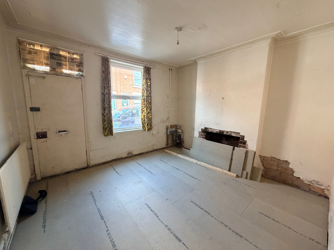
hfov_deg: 102.1
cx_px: 167
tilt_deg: -9.3
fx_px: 135
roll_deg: -1.0
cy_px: 125
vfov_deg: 85.7
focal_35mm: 14
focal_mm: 2.22
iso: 320
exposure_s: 1/97
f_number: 2.2
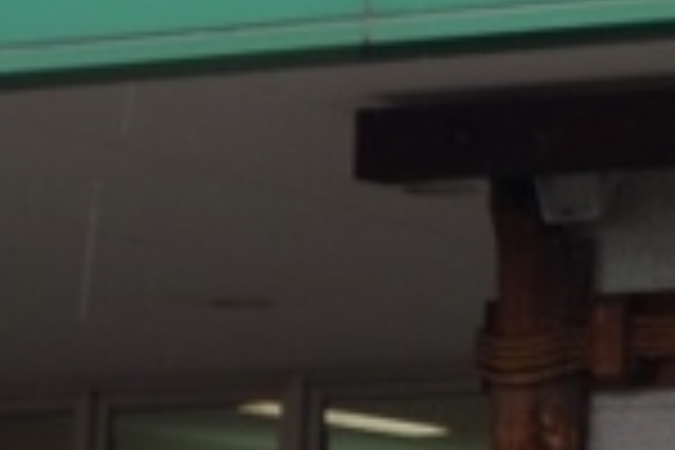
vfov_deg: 4.8
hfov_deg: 6.9
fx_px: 5381
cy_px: -245
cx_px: 1462
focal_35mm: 287
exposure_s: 1/200
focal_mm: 15.45
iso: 125
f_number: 5.6
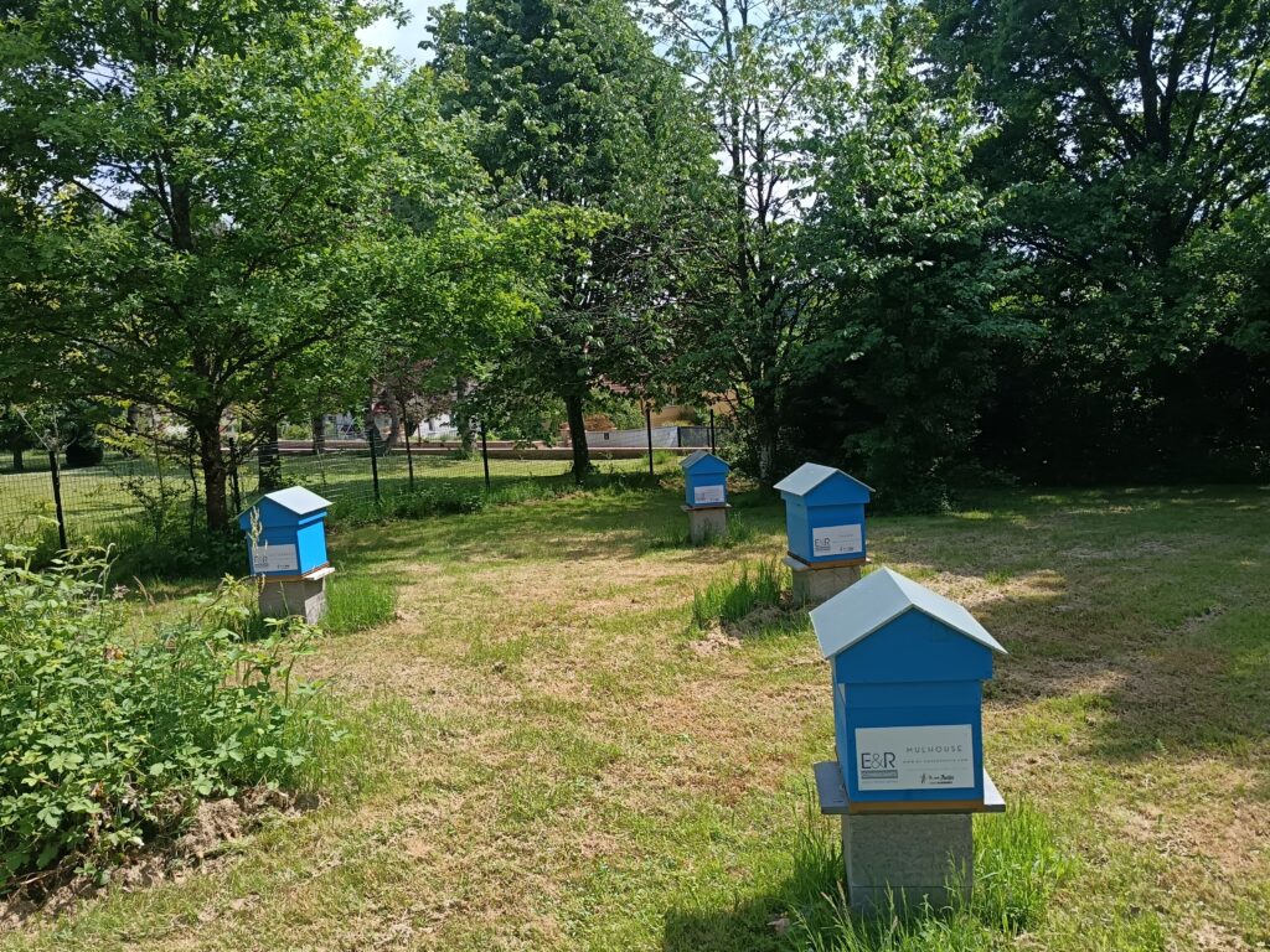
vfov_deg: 48.2
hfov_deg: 61.7
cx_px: 635
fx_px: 1064
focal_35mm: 29
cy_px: 476
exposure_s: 1/900
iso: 311
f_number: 1.75
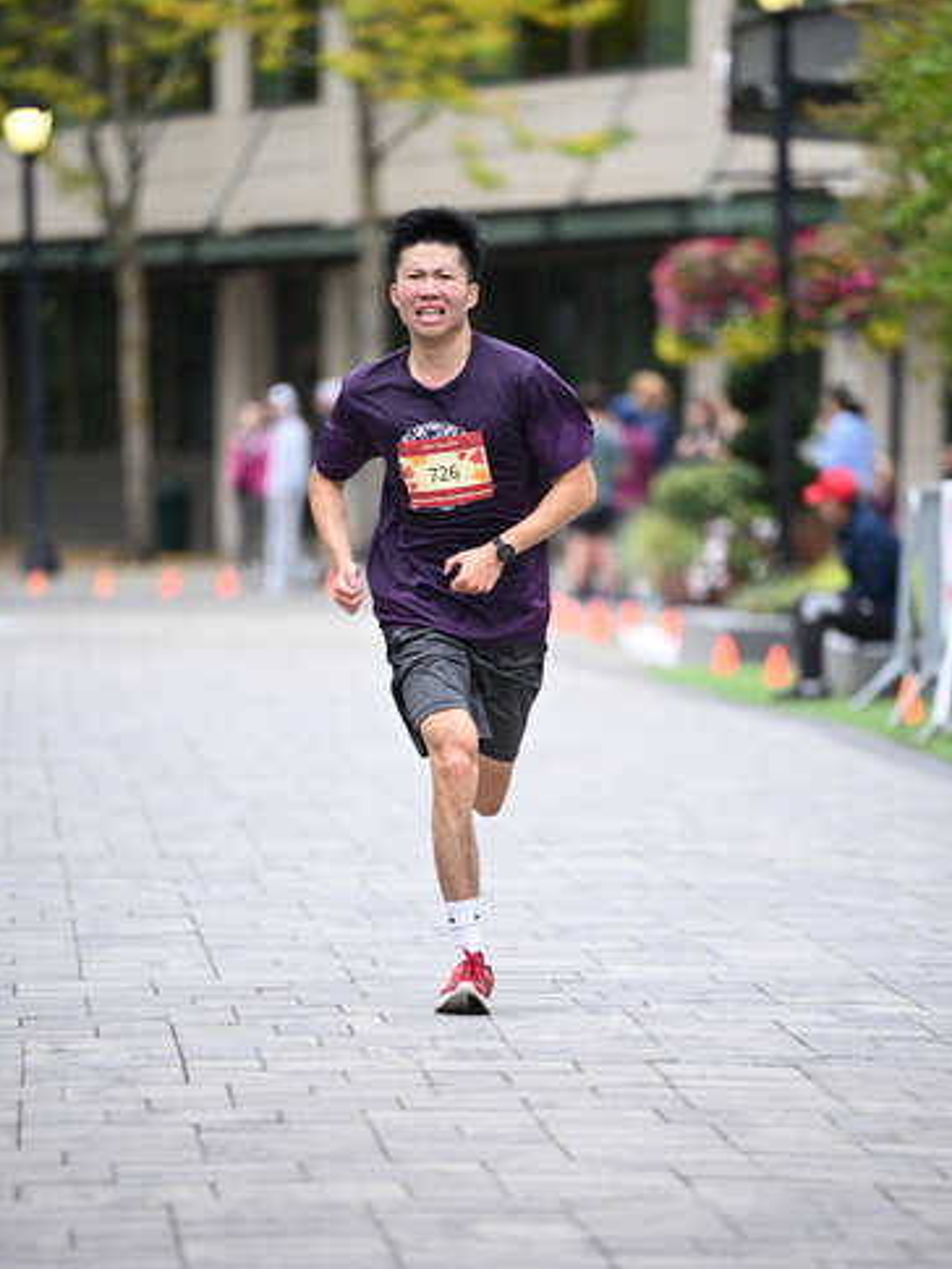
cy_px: 636
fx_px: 7990
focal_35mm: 218
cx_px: 475
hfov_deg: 6.8
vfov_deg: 9.1
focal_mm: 200
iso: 1250
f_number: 2.8
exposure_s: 1/1600
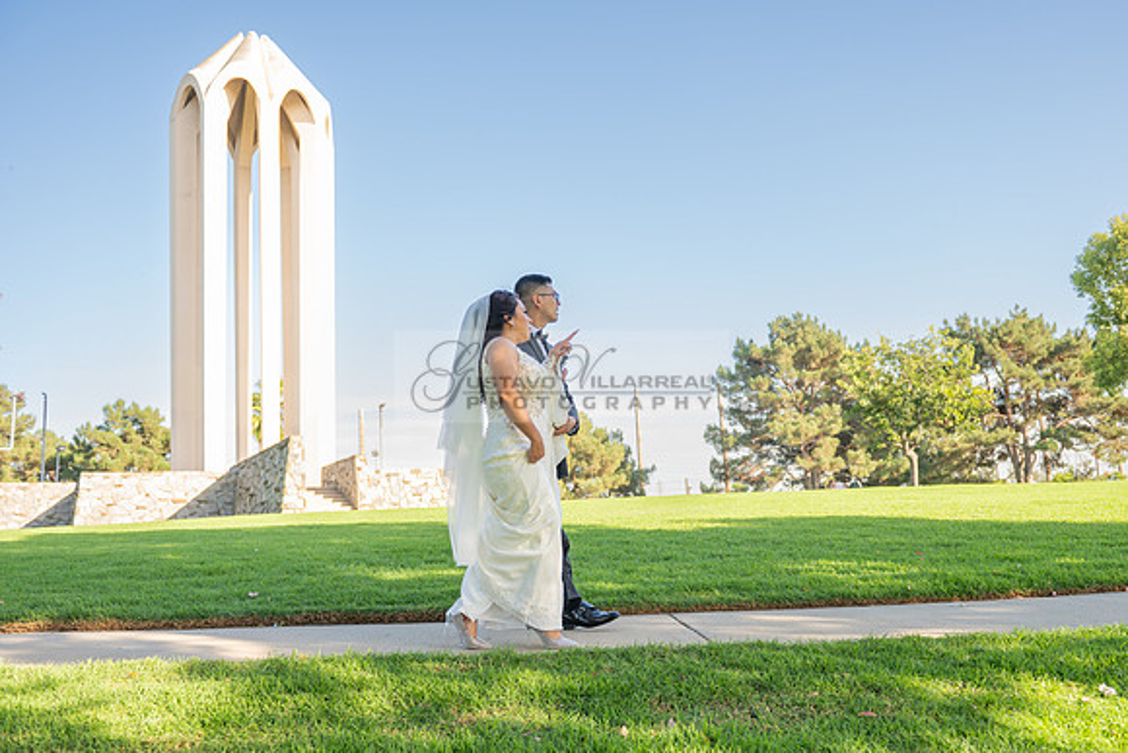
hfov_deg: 65.4
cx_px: 617
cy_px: 411
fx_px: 876
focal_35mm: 28
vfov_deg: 46.4
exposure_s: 1/500
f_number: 3.5
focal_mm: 24
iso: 200
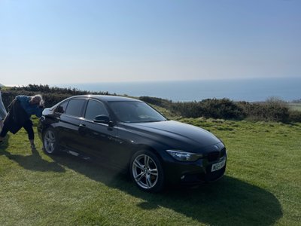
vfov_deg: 53.1
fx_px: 226
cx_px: 150
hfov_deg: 67.3
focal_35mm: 26
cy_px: 113
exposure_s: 1/10000
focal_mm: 5.1
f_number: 1.6
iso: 32
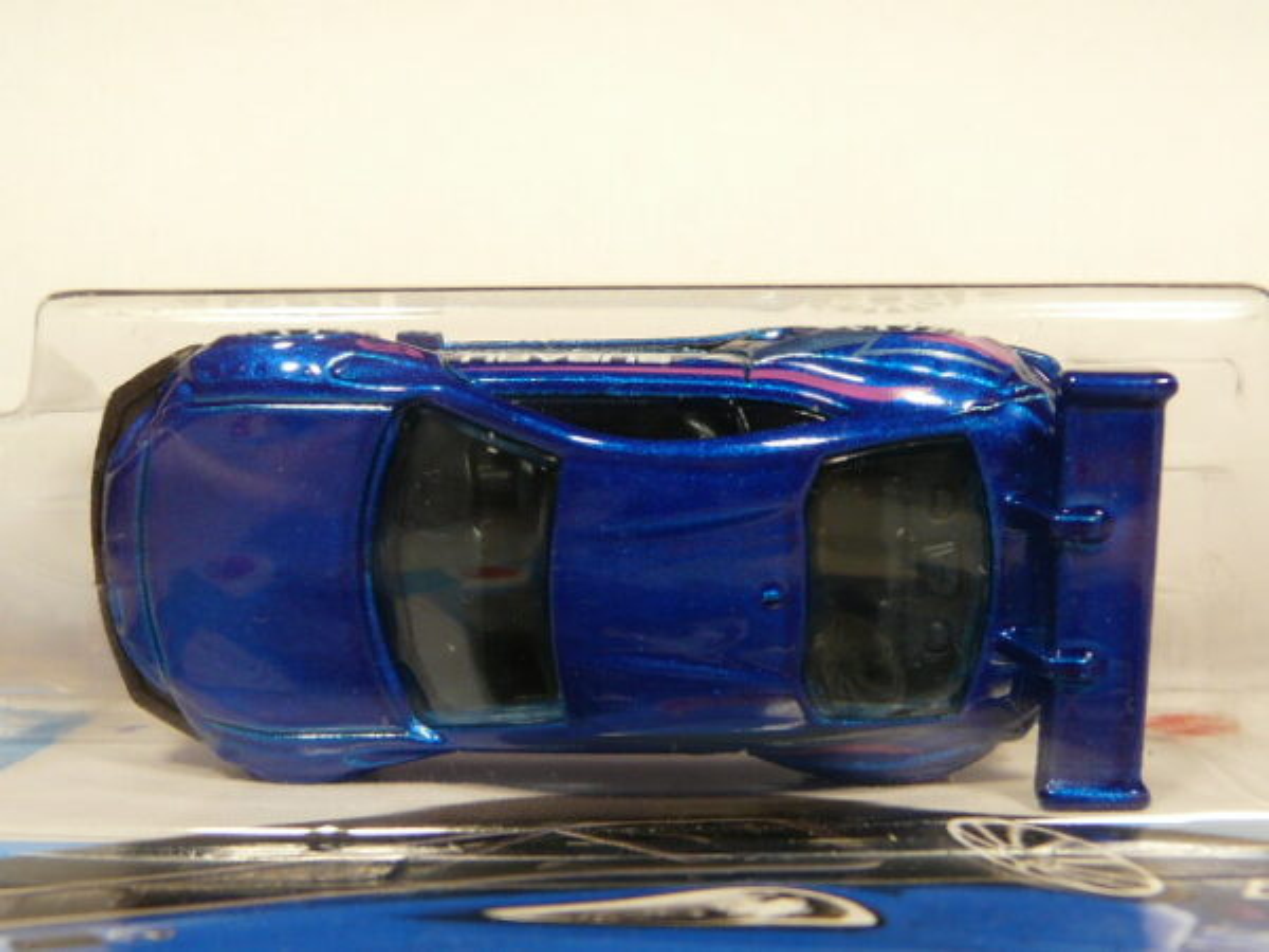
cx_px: 634
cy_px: 476
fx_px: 1650
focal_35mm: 45
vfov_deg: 32.2
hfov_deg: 42.1
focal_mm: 4.6
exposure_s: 1/60
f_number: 2.8
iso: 100
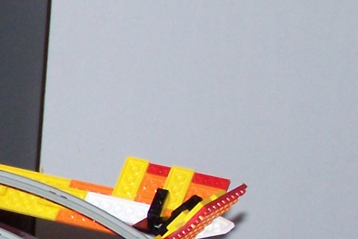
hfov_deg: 7.7
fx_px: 2587
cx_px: -303
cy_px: 282
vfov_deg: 5.3
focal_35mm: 260
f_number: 3.2
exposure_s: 1/90
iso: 140
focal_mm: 10.7
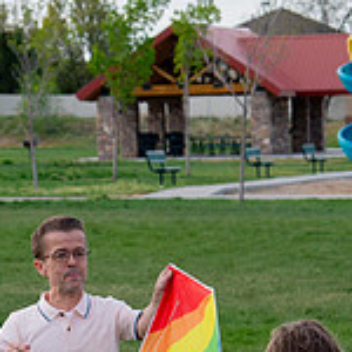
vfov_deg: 6.8
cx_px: 153
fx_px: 2945
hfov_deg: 6.8
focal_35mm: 256
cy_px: 294
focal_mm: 62
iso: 200
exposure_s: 1/640
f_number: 5
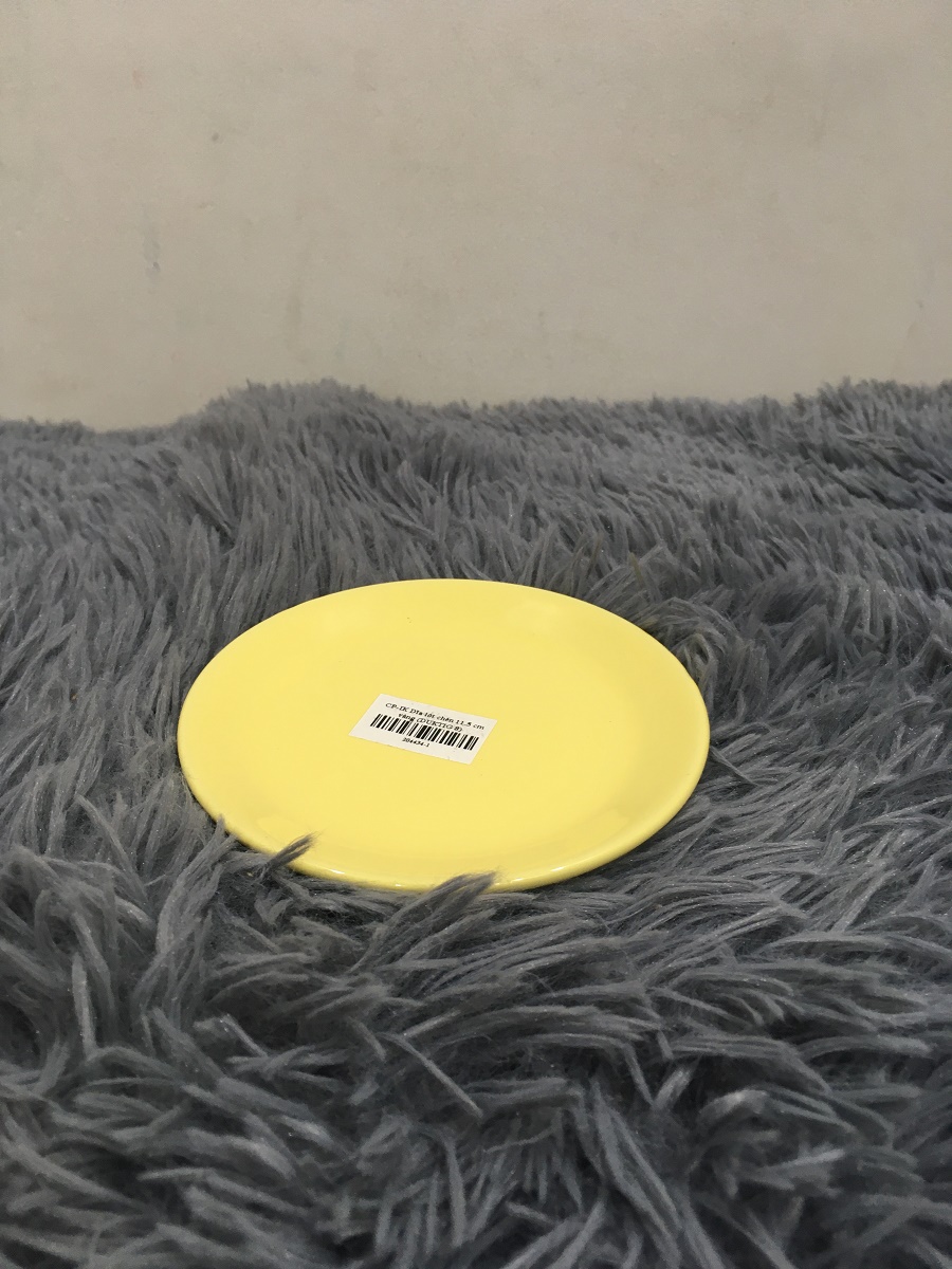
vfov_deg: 61.7
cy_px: 634
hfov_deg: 48.2
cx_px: 476
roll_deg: -0.9
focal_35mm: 29
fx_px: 1063
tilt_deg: -28.5
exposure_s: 1/33
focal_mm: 4.15
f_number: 2.2
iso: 80
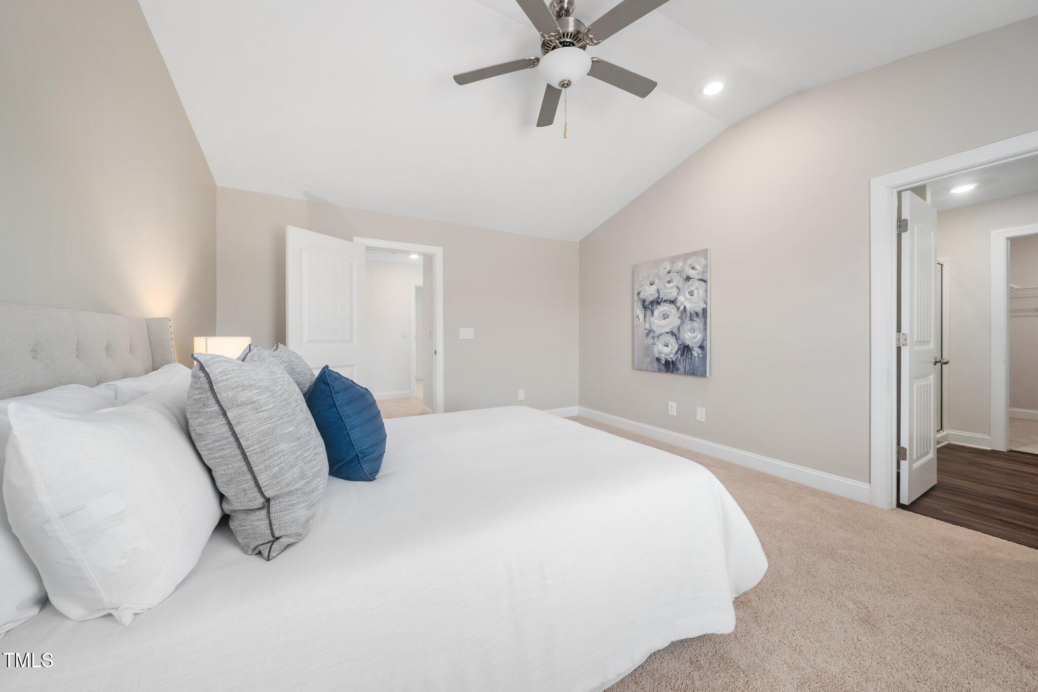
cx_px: 519
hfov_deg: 112.6
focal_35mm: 12
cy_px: 346
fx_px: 346
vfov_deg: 90.0
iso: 640
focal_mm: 12
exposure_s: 1/8
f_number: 7.1
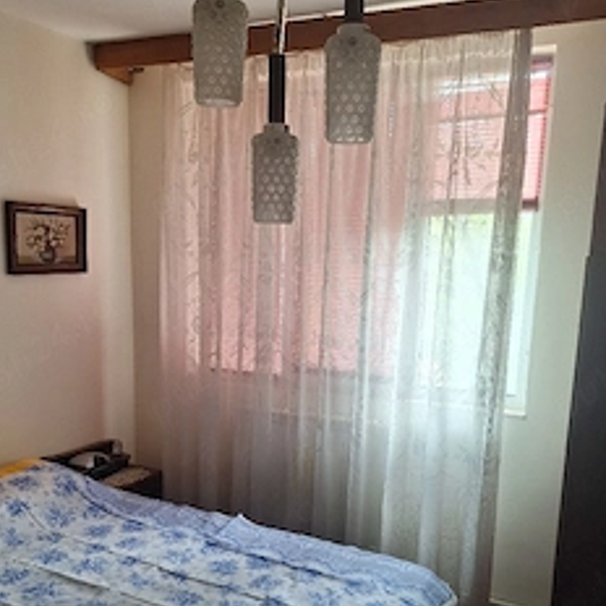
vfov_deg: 46.7
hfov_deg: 47.2
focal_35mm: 35
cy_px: 389
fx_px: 693
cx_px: 285
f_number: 1.8
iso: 125
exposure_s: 1/50
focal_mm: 5.54
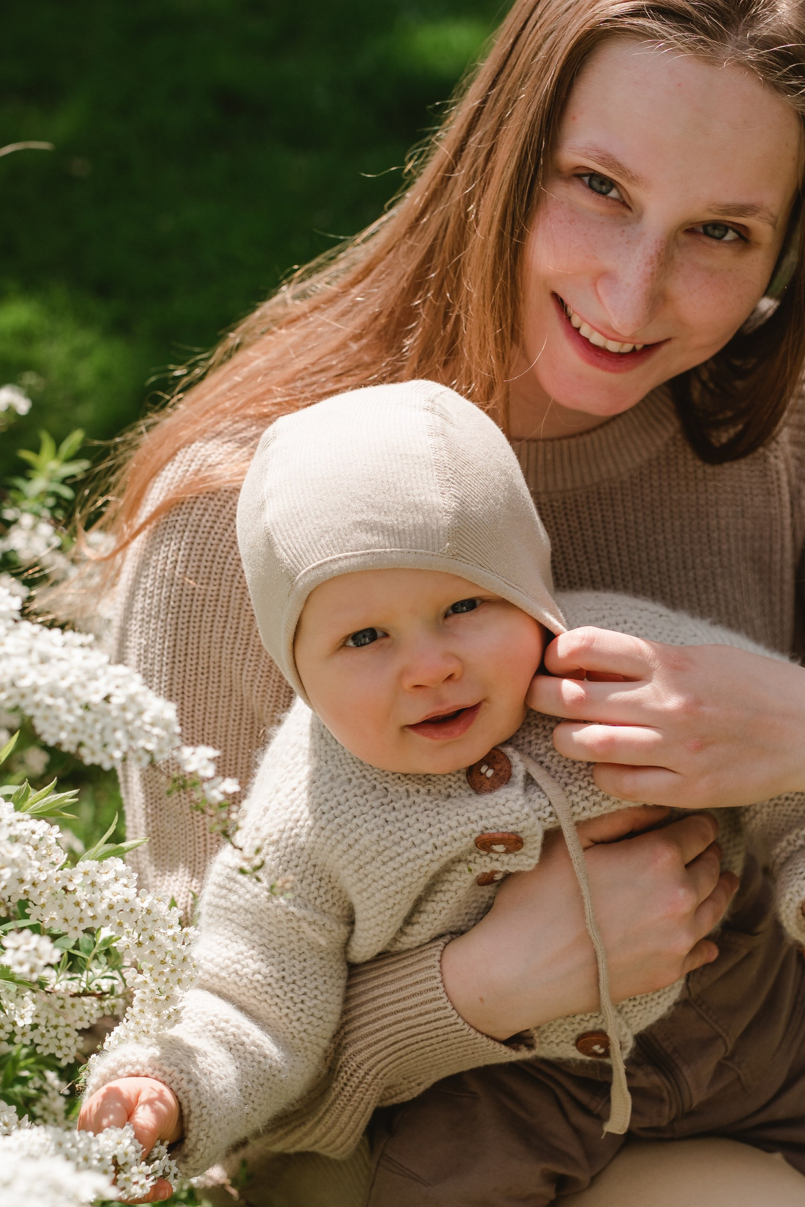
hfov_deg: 17.7
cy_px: 768
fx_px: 2582
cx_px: 533
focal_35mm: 77
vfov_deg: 26.2
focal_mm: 50
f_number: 3.5
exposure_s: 1/2500
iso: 200
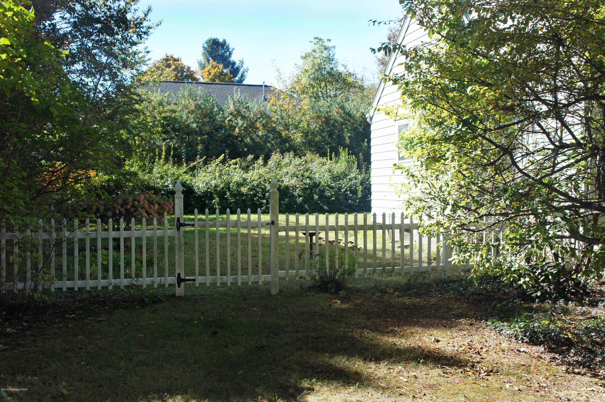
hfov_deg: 51.3
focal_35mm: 38
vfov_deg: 35.4
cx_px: 302
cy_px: 201
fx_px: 630
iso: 200
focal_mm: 25
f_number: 8
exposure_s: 1/80
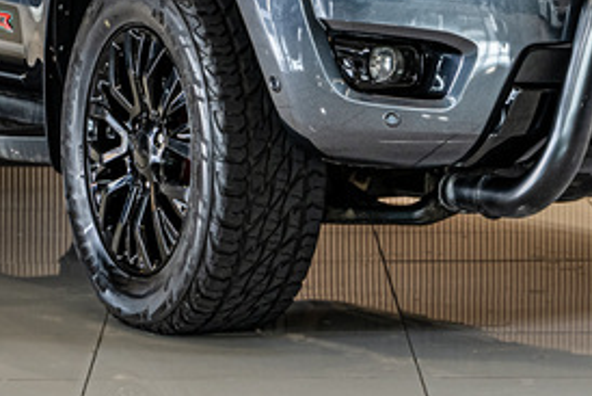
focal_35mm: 209
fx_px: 3439
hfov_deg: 9.8
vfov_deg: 6.5
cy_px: -173
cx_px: 275
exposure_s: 1/160
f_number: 4
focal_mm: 56
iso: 500
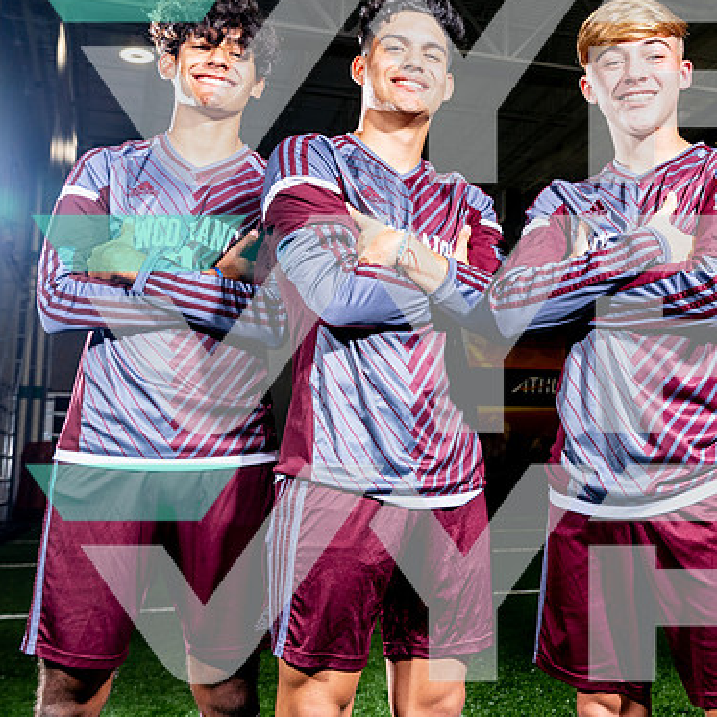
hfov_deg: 39.4
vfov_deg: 39.9
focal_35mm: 42
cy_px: 301
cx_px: 498
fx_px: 984
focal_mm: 24
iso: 100
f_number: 5.6
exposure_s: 1/125
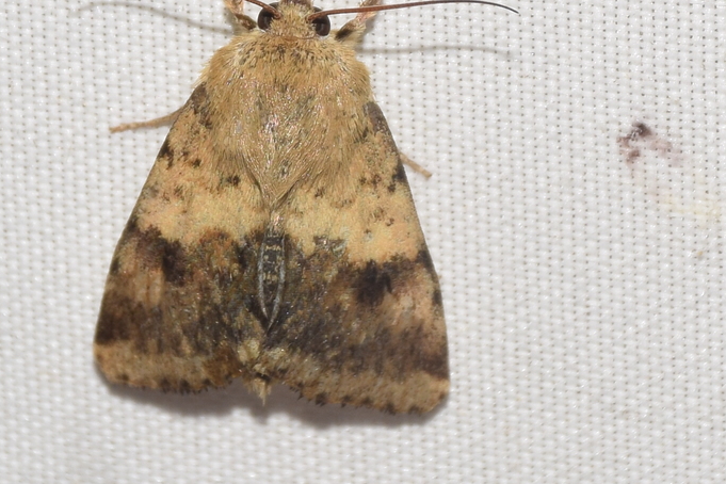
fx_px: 5969
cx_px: 251
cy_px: 199
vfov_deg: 4.6
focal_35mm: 296
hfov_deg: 7.0
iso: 100
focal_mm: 140
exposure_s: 1/60
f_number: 13
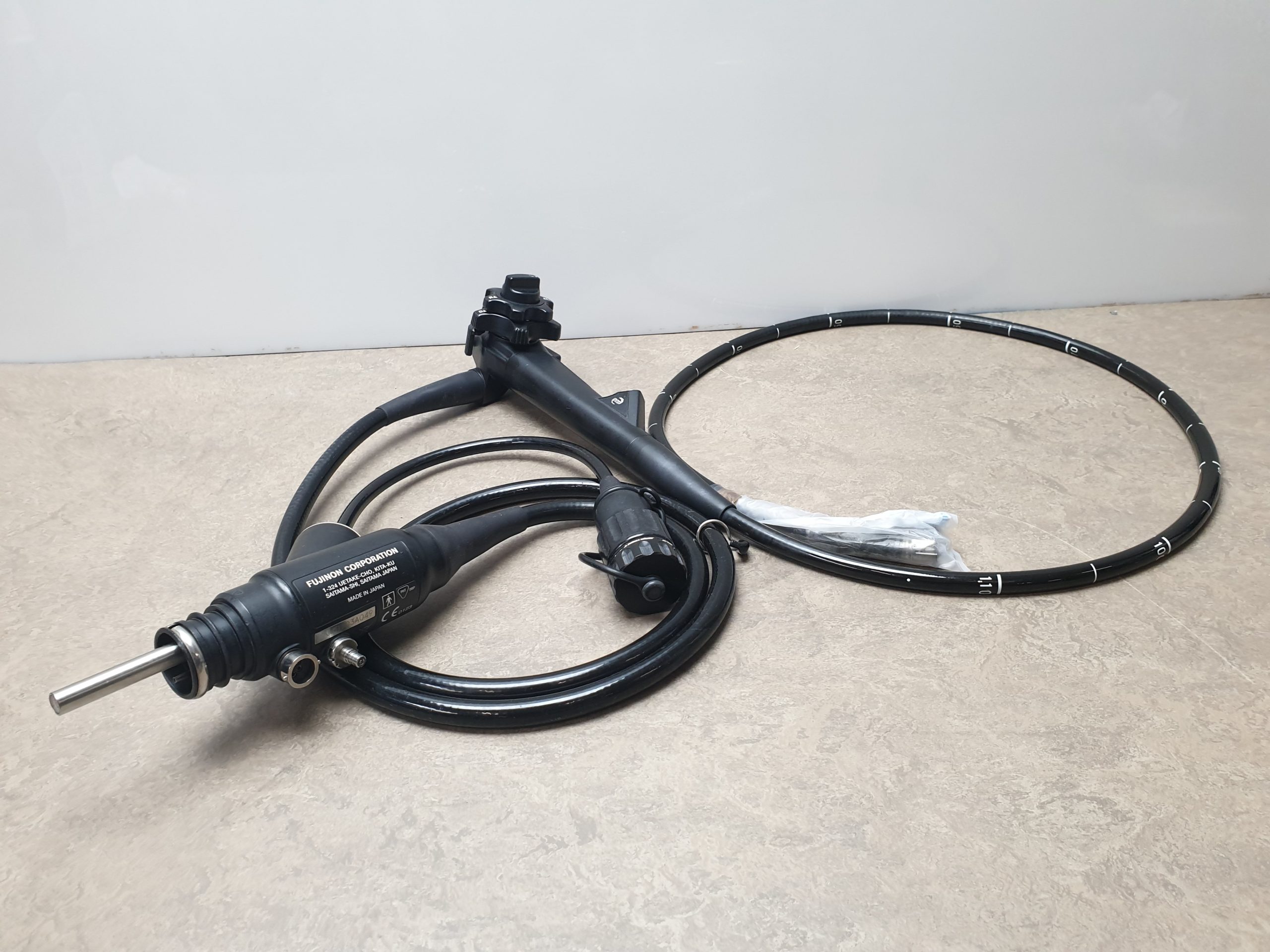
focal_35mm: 26
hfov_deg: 67.3
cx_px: 635
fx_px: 954
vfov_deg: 53.1
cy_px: 476
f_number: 2.4
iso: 125
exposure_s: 1/50
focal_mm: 4.3
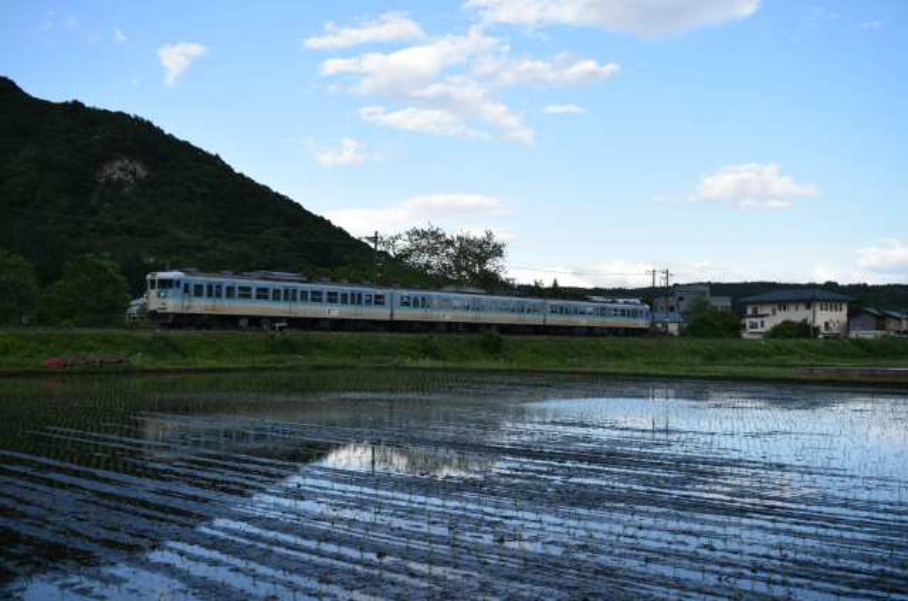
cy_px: 300
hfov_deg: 51.4
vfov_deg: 35.3
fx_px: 944
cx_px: 454
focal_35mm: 38
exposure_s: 1/1250
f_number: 5
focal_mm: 25
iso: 400
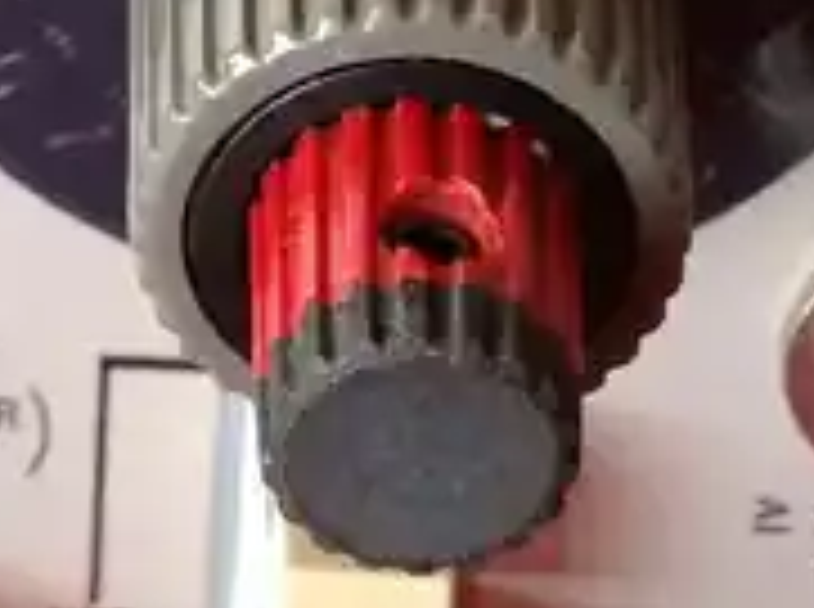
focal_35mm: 193
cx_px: 180
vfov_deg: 7.6
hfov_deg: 10.2
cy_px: -252
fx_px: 4529
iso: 125
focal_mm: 4.28
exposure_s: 1/15
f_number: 2.4
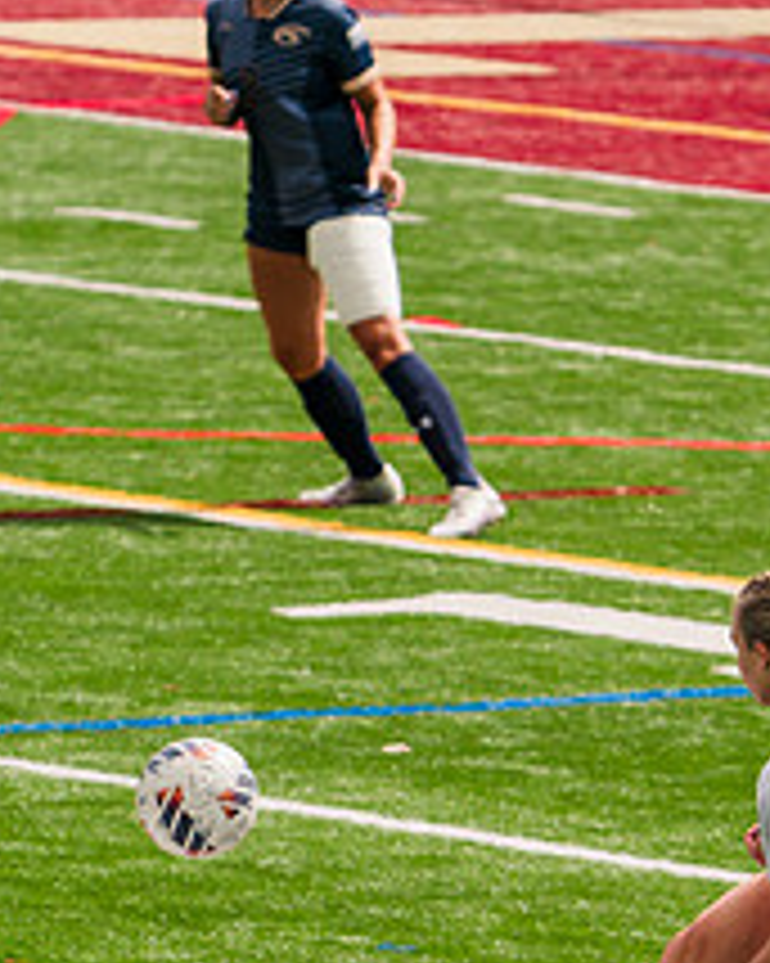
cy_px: 830
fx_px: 18928
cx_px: 531
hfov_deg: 2.3
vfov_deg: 2.9
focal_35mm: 664
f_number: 5.6
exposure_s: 1/1600
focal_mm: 261
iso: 320
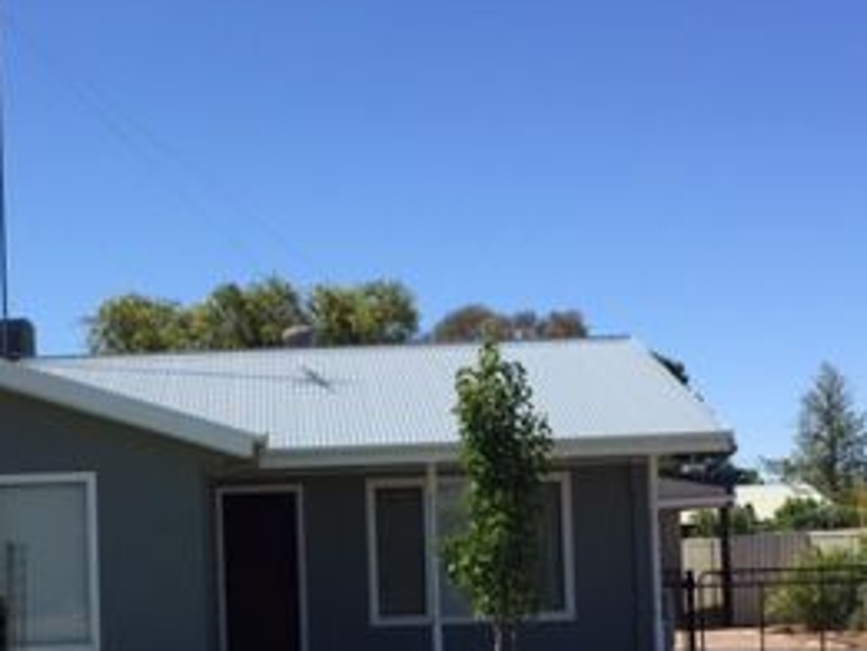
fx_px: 1779
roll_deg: +0.8
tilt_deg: +2.0
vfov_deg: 20.5
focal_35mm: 71
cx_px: 206
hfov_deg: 27.0
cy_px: 508
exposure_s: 1/1883
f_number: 2.2
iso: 32
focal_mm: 4.15
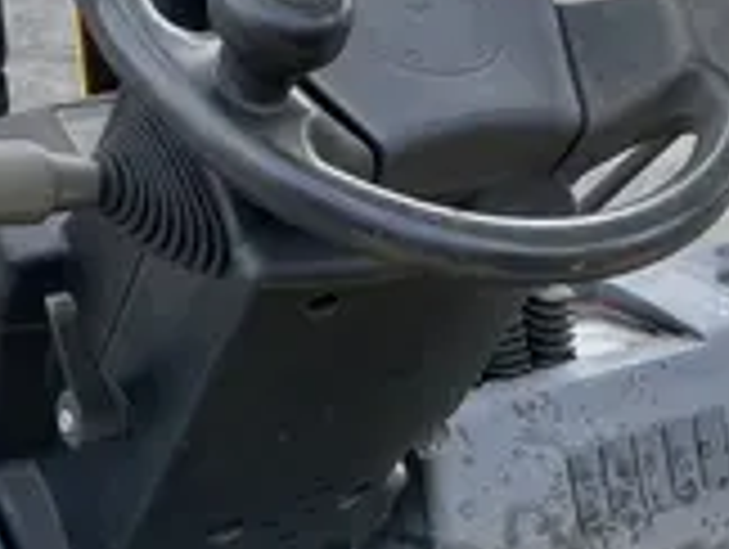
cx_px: 382
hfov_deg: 22.2
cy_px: 470
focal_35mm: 88
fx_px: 1856
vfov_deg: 16.6
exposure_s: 1/647
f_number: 1.6
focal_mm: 4.2
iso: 32
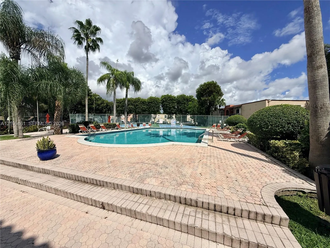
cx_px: 165
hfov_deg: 102.1
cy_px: 124
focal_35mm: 14
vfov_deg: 85.7
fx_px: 133
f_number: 2.2
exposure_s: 1/6173
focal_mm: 2.22
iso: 40
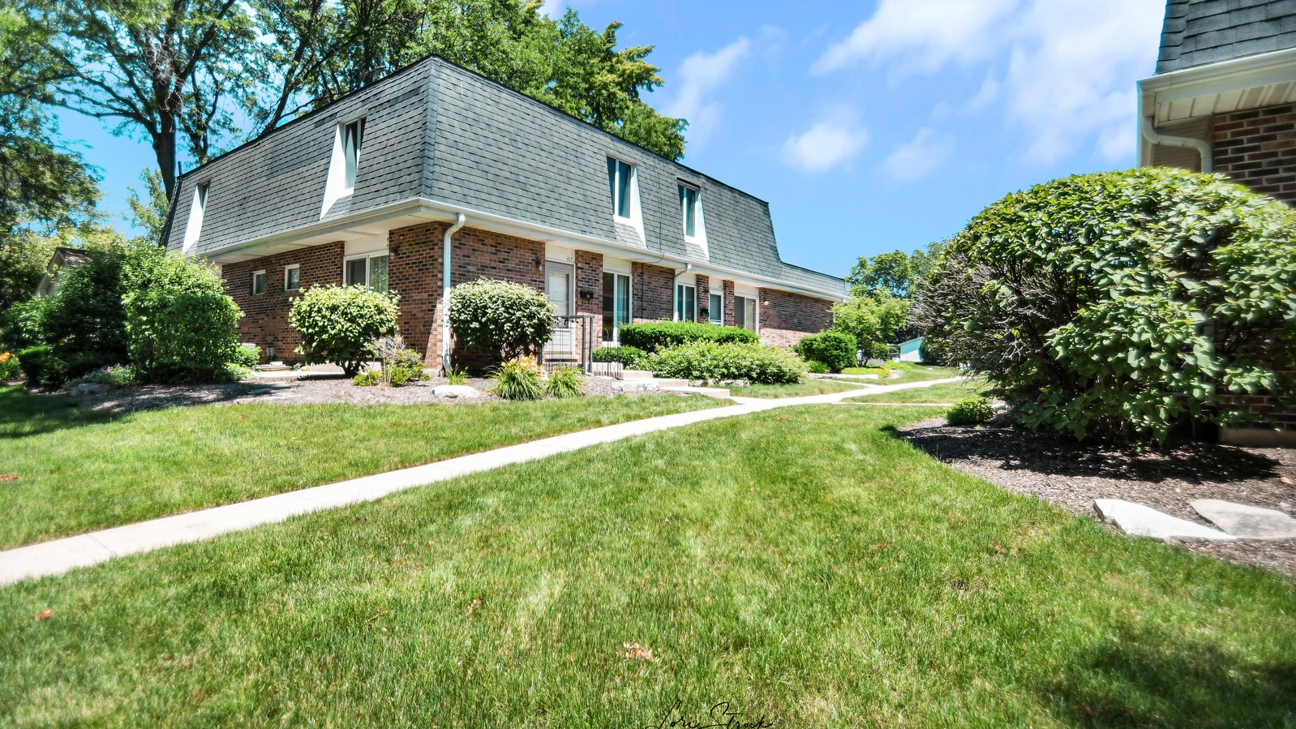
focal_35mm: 17
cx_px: 644
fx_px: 584
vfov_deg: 63.7
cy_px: 319
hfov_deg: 95.9
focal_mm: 11
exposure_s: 1/5000
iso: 400
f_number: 8
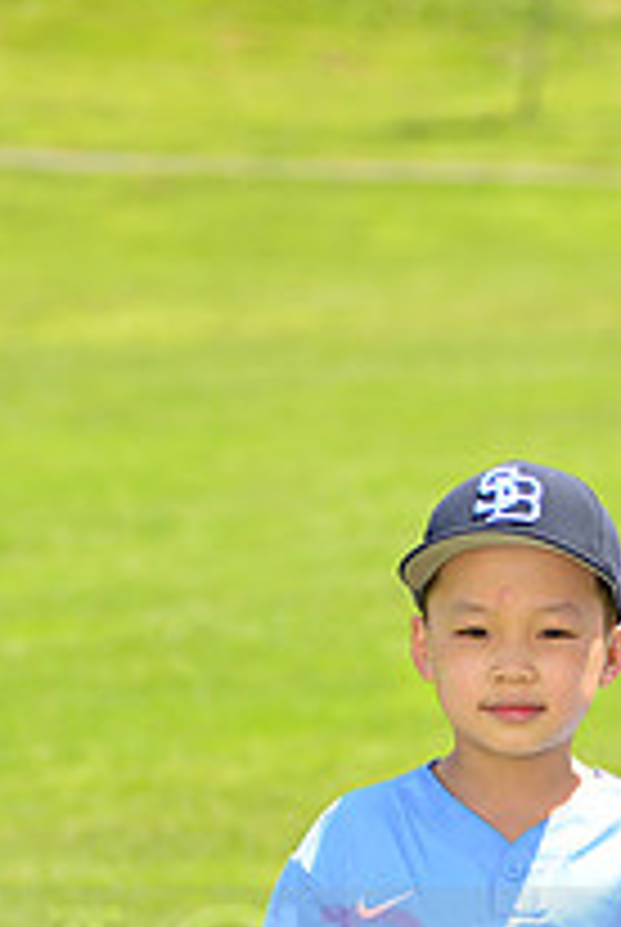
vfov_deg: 6.3
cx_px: 794
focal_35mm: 326
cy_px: 950
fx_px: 8406
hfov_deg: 4.2
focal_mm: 116
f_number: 5
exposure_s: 1/250
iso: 100
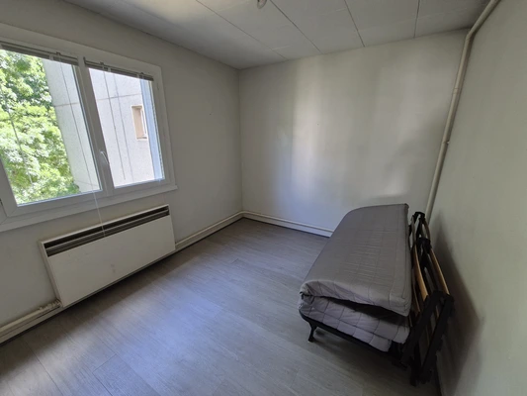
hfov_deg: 106.2
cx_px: 264
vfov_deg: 89.9
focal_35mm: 13
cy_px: 198
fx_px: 198
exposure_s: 1/100
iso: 250
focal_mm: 2.2
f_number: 2.2
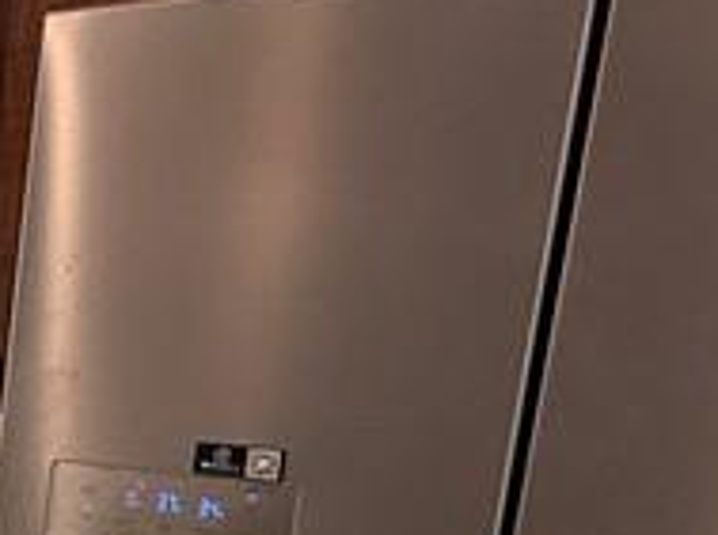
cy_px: 588
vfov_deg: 18.6
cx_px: -771
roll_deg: -0.2
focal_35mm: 76
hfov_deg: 17.3
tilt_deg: -11.7
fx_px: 1573
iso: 160
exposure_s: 1/120
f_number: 2.2
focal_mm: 2.22
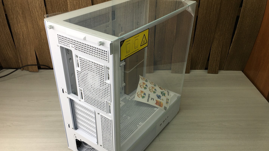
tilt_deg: -32.5
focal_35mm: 32
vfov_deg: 36.6
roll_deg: -0.3
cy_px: 85
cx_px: 133
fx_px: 228
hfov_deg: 61.0
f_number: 2.2
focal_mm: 4.15
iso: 25
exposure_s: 1/100
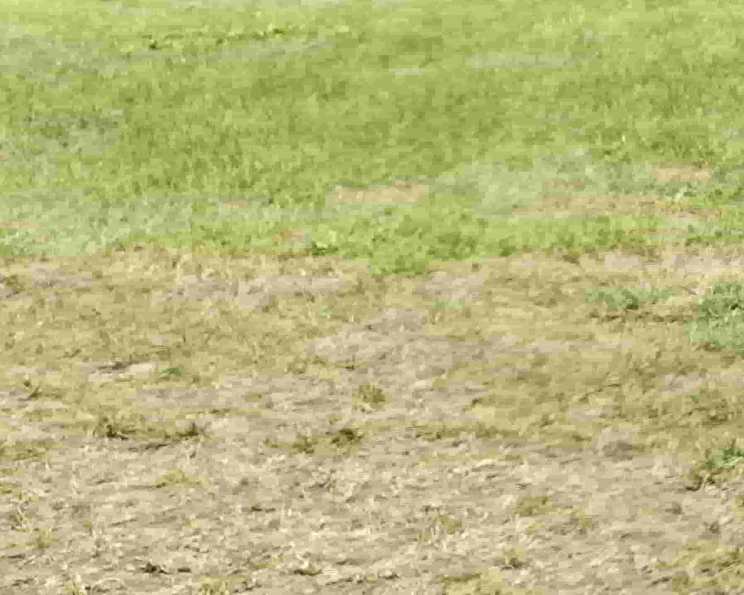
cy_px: -178
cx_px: 1625
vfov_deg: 14.3
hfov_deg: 14.4
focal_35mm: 103
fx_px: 2268
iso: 71
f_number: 1.88
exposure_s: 1/794
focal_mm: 5.56
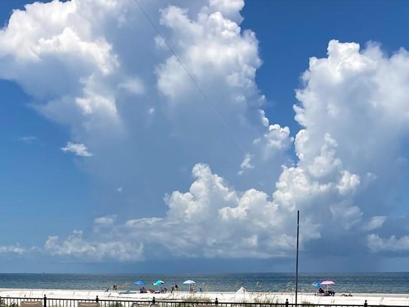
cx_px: 133
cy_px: 393
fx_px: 851
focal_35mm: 72
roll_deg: +0.4
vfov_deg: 19.0
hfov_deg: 26.9
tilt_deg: -7.6
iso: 25
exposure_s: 1/4049
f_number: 1.8
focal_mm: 3.99
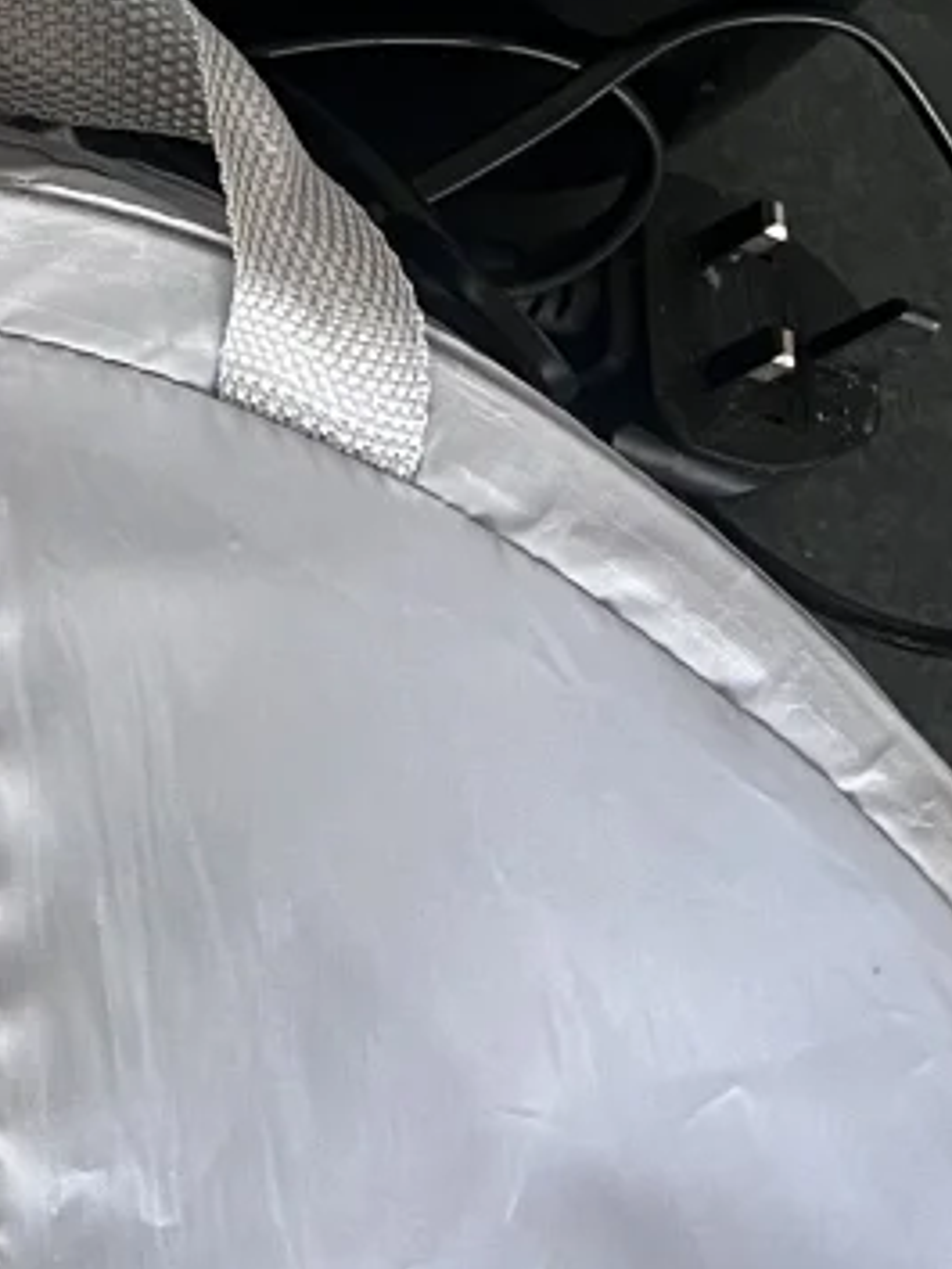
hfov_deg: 12.6
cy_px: -733
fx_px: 3885
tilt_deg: -55.4
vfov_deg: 16.6
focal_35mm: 106
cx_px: -808
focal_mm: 5.7
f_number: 1.5
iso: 125
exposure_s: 1/85
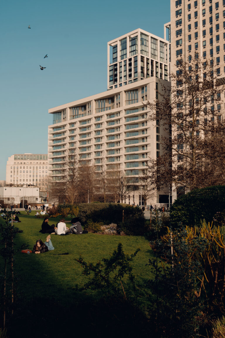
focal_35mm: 40
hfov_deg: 33.4
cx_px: 112
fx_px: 375
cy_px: 169
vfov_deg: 48.5
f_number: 10
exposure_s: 1/80
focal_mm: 26.5
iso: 125
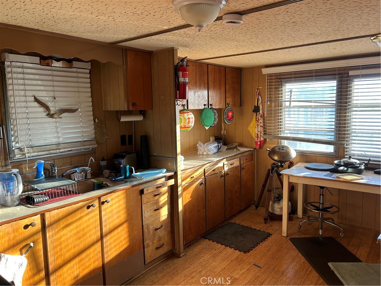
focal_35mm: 26
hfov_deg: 67.3
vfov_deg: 53.1
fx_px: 286
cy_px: 143
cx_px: 190
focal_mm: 5.7
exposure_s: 1/121
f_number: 1.5
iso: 50
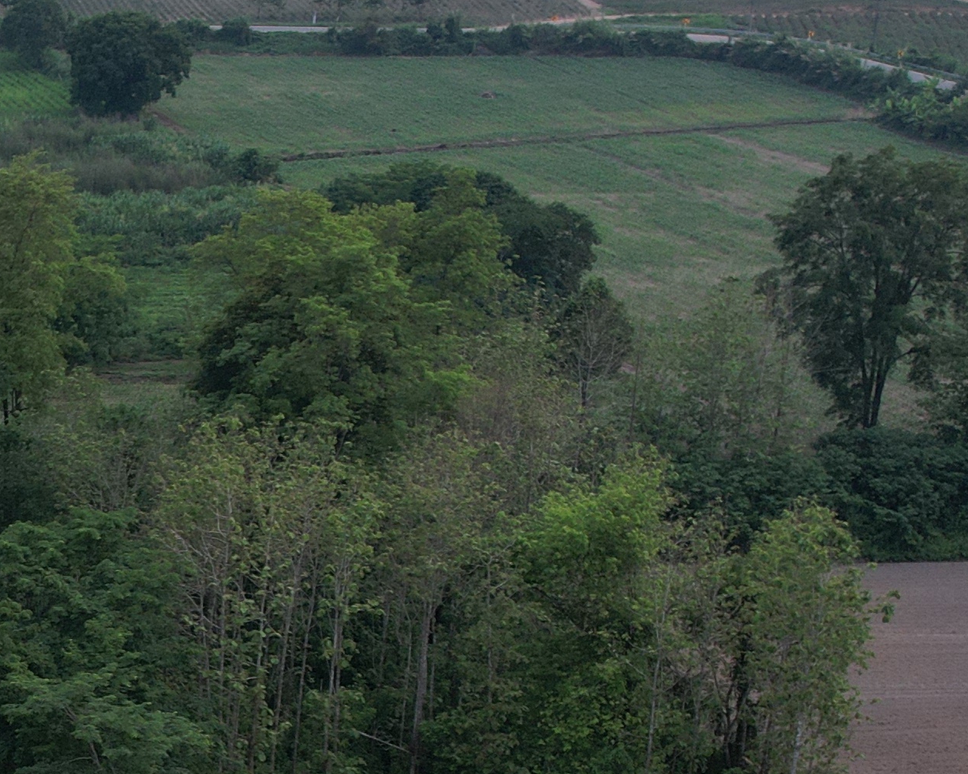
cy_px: 616
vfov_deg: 17.0
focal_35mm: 90
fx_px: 2578
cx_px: -312
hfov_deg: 19.5
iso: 100
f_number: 2.8
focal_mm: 8.38
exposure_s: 1/320
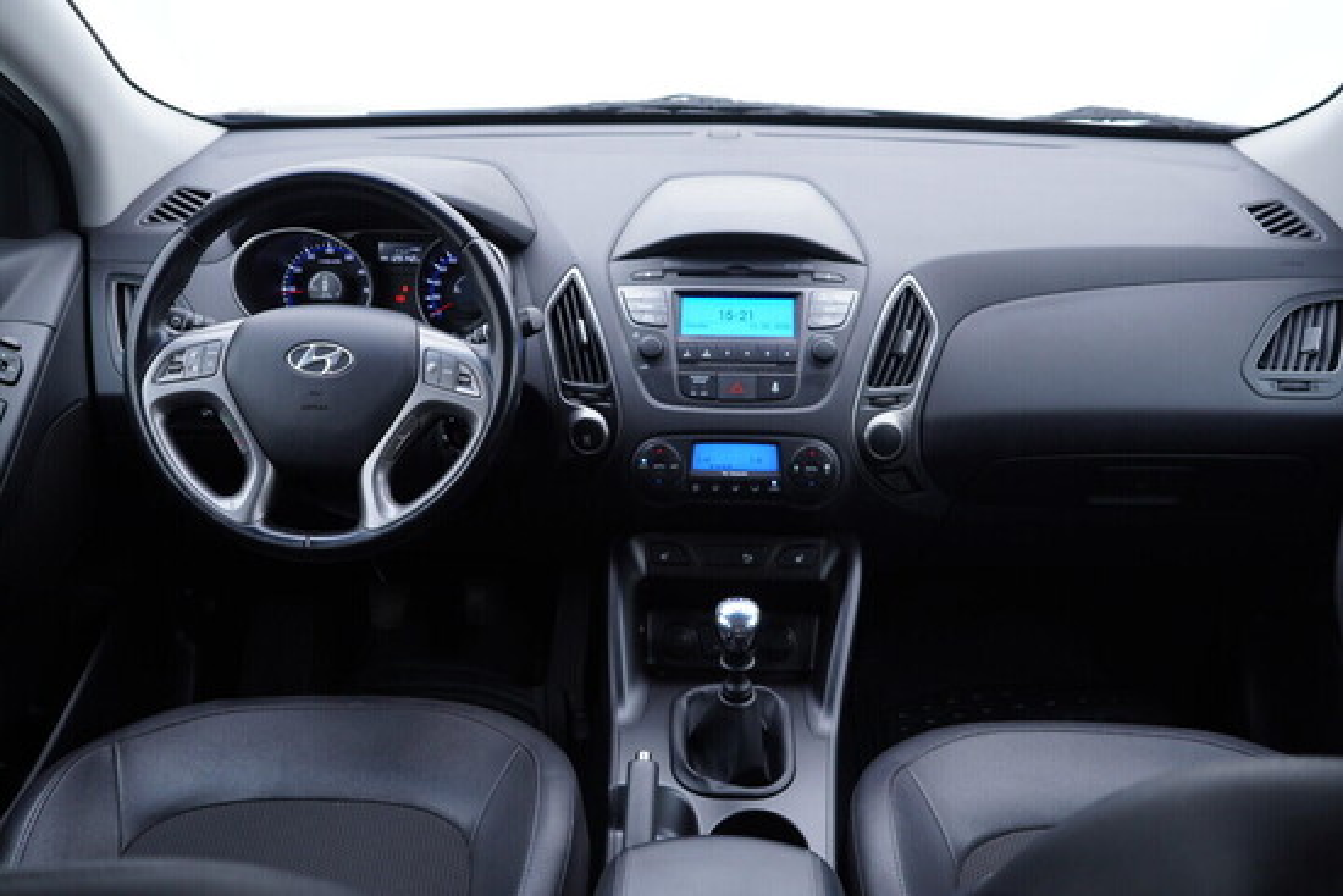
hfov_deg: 53.1
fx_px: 1343
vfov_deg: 36.9
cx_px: 672
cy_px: 448
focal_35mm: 36
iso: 200
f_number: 2.8
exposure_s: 1/40
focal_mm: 24
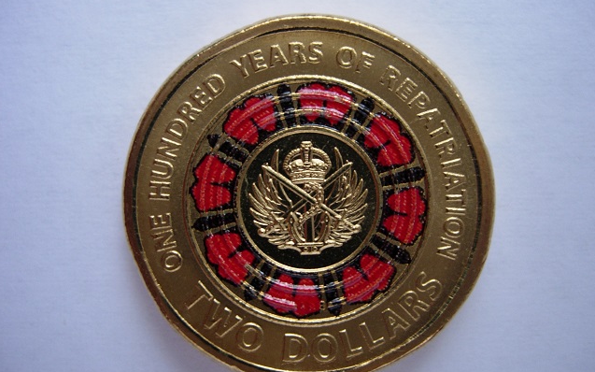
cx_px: 299
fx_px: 665
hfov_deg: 48.2
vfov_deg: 31.2
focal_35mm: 41
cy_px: 205
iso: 64
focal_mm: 7.8
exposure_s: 1/32
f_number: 2.8
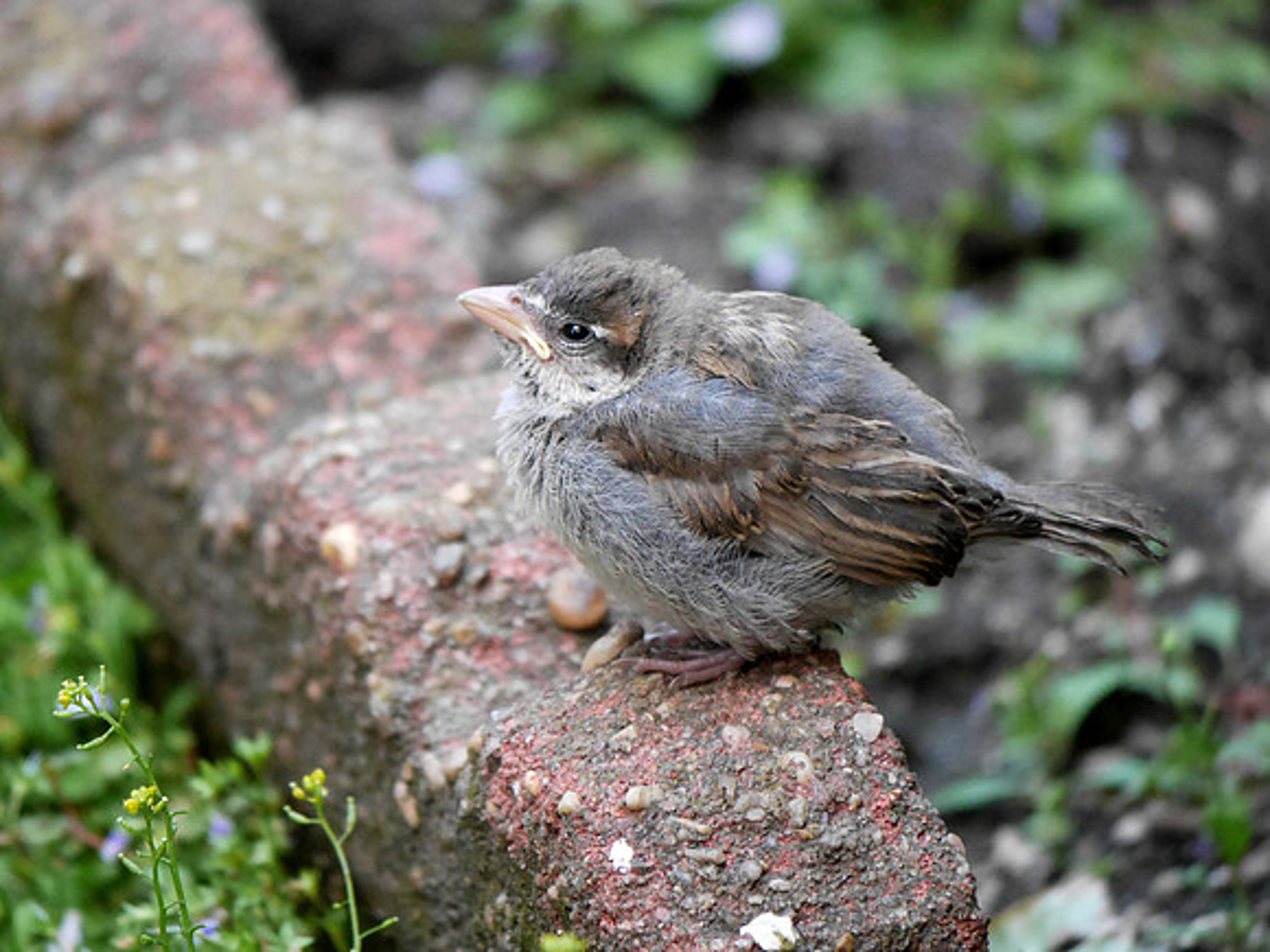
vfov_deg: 2.5
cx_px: 635
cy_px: 476
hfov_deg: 3.3
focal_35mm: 600
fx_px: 22013
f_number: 5.6
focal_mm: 300
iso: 2500
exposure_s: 1/400
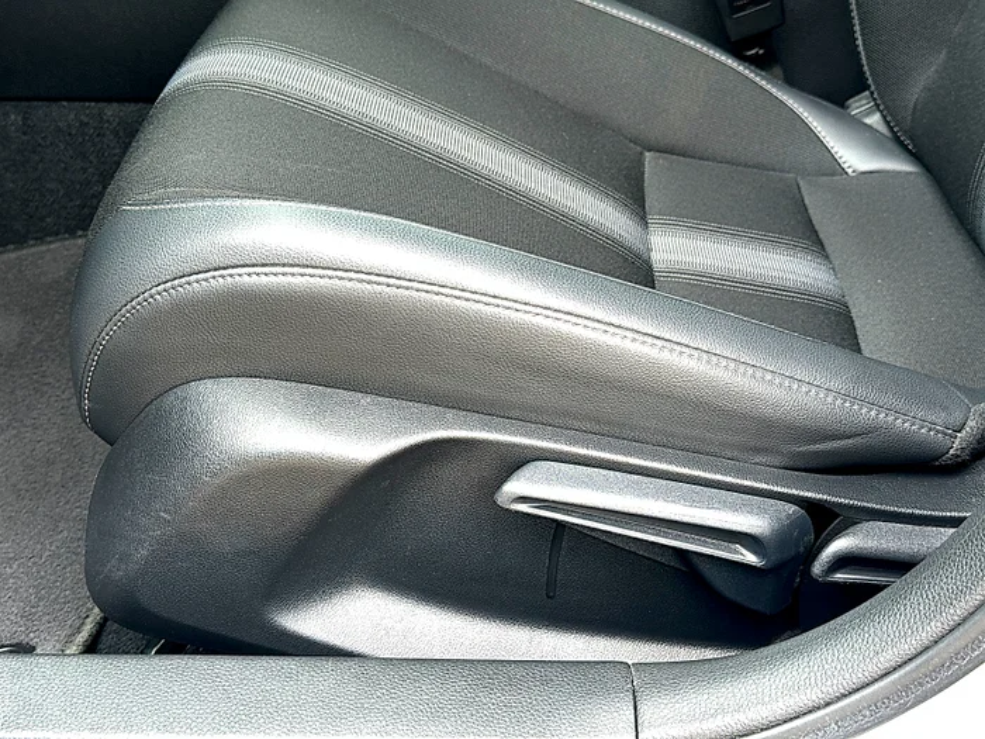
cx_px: 492
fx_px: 1366
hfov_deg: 39.7
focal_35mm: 48
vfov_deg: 30.3
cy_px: 370
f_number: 1.78
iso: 50
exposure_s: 1/122
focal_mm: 6.86
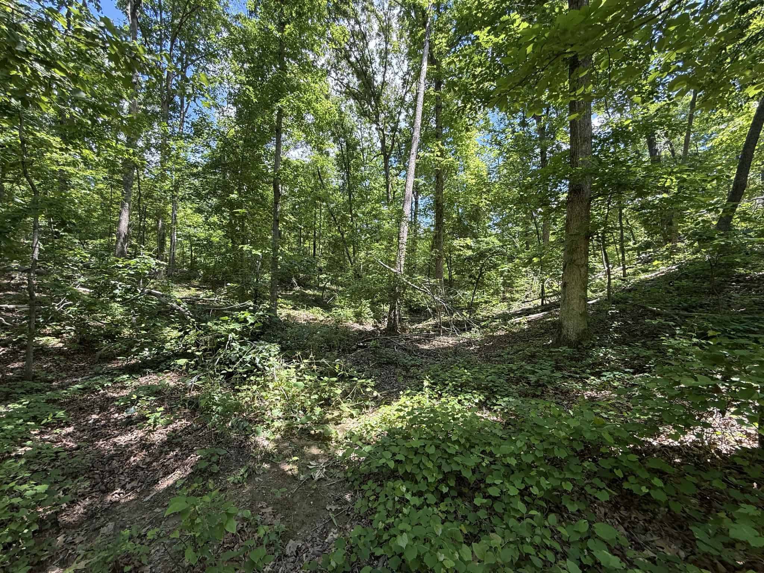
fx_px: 309
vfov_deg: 85.7
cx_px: 382
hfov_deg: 102.1
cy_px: 286
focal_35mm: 14
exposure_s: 1/214
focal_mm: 2.2
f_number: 2.2
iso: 50
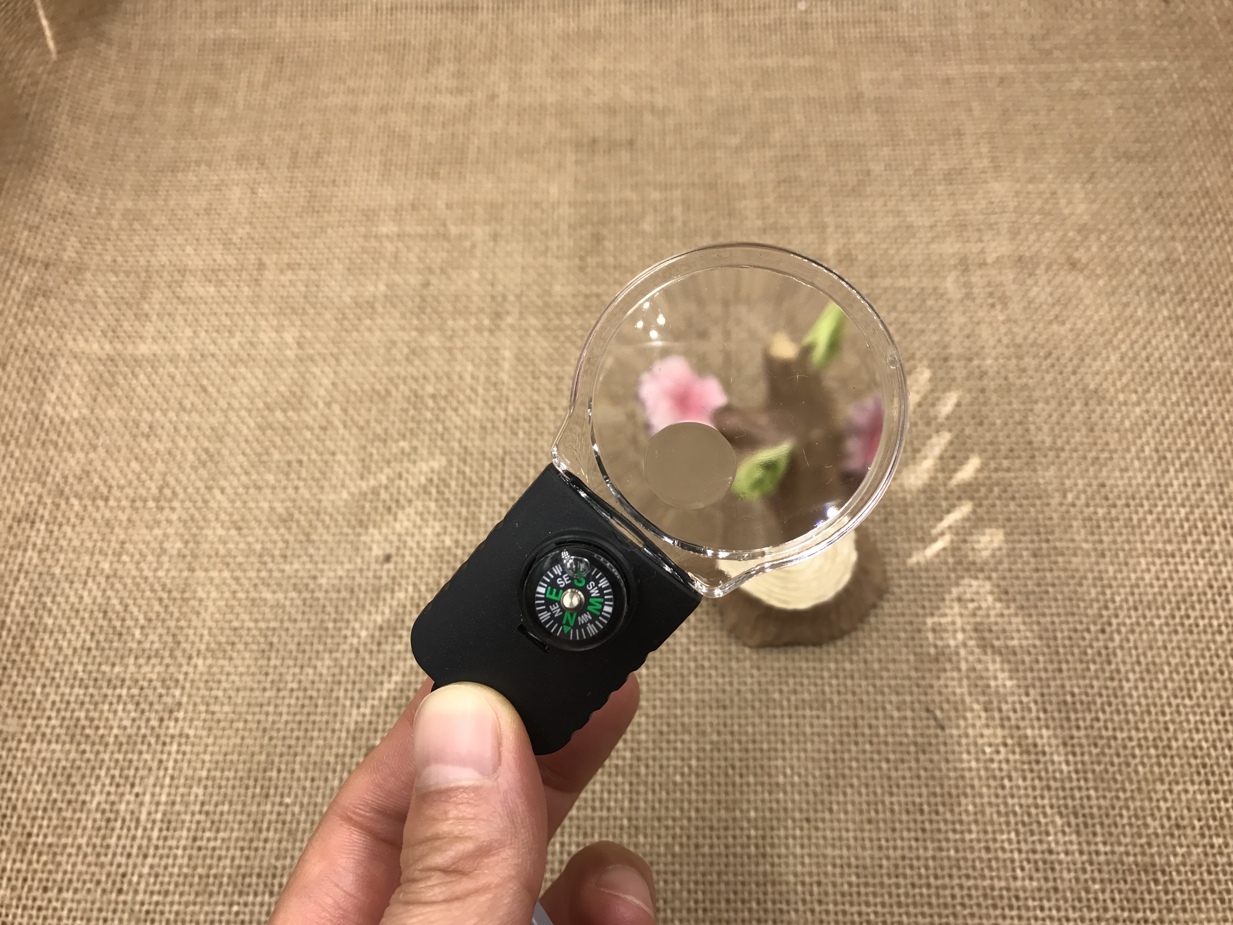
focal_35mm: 28
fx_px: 997
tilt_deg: -64.1
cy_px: 462
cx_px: 616
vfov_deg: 49.7
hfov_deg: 63.4
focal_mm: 3.99
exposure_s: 1/231
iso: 20
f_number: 1.8
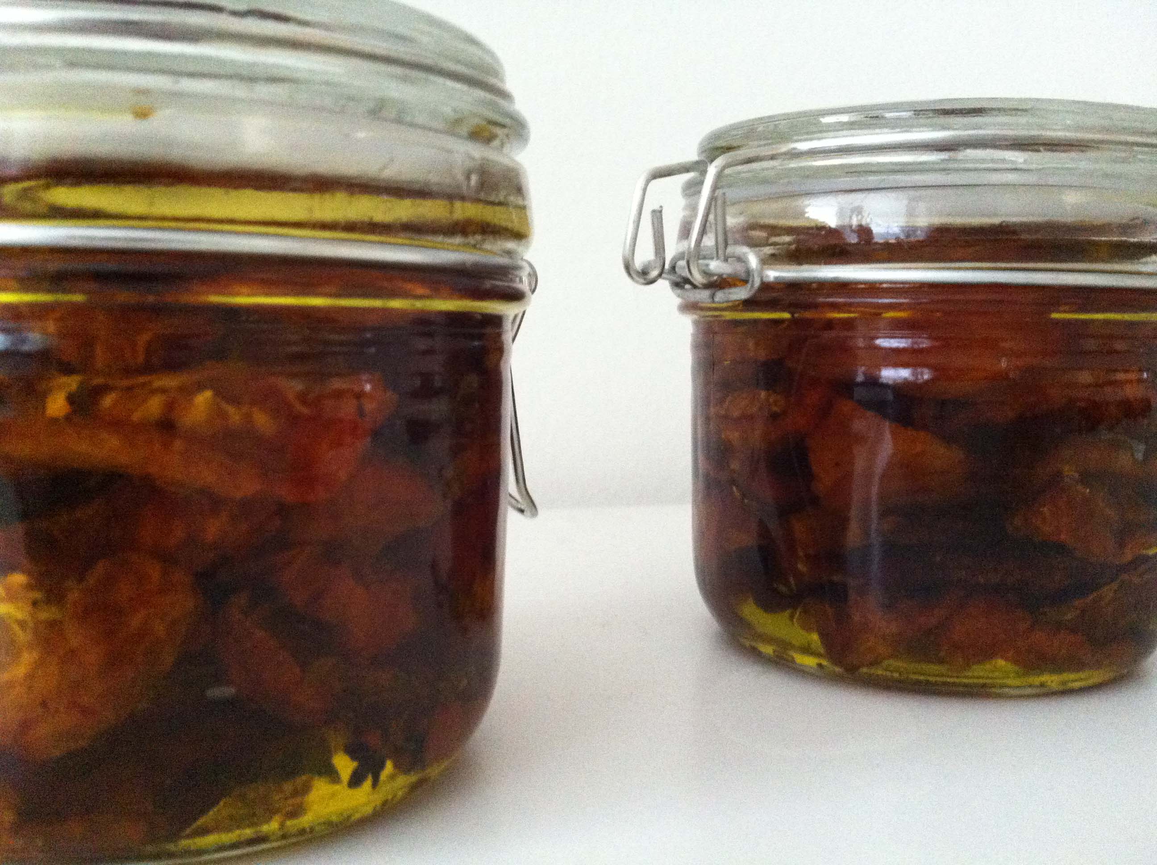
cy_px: 432
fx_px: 1168
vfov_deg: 40.6
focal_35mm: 35
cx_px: 578
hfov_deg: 52.7
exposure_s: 1/15
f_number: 2.8
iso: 640
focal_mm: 3.85
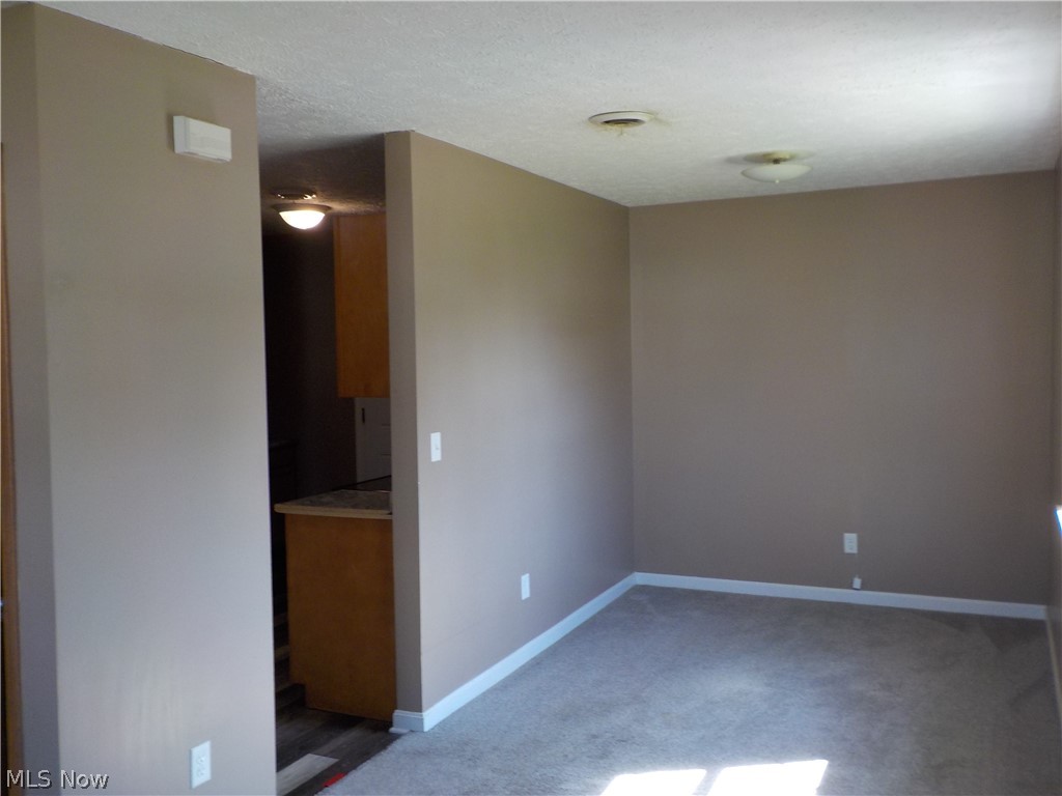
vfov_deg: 46.8
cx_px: 531
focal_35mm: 30
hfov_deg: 60.0
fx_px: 920
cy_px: 398
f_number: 3.3
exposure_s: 1/30
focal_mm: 4.1
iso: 125
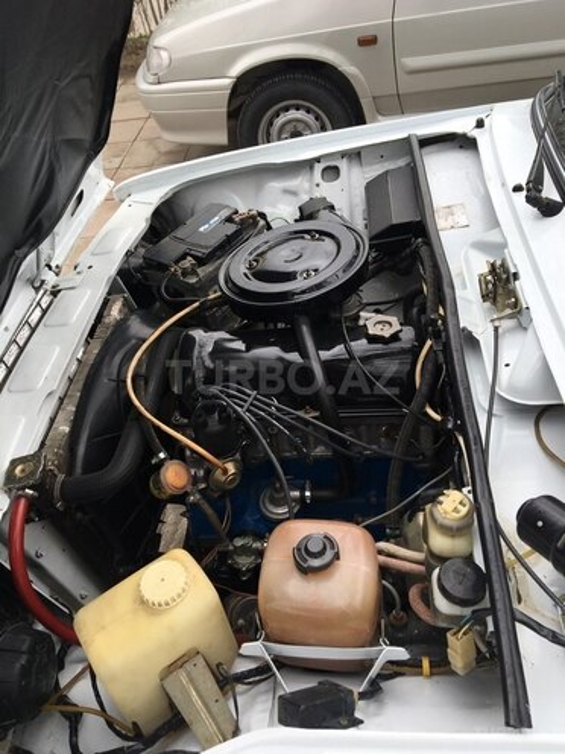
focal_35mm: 29
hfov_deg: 48.2
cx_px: 282
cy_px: 377
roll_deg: +10.8
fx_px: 631
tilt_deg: -43.0
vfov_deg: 61.7
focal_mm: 4.15
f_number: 2.2
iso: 25
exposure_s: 1/295
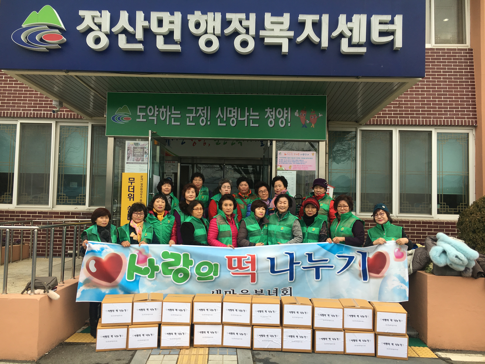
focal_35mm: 29
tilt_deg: +2.9
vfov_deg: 48.2
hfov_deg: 61.7
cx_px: 242
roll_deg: -1.5
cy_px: 182
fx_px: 406
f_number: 2.2
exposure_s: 1/239
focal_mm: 4.15
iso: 25
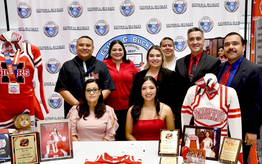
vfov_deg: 33.5
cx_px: 146
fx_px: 271
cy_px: 92
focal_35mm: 38
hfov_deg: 51.4
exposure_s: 1/125
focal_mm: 22
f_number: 3.5
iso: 1250
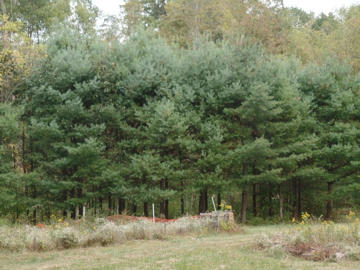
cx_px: 180
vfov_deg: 18.9
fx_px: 811
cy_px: 135
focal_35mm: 78
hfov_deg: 25.0
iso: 80
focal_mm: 13.9
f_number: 3.8
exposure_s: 1/125
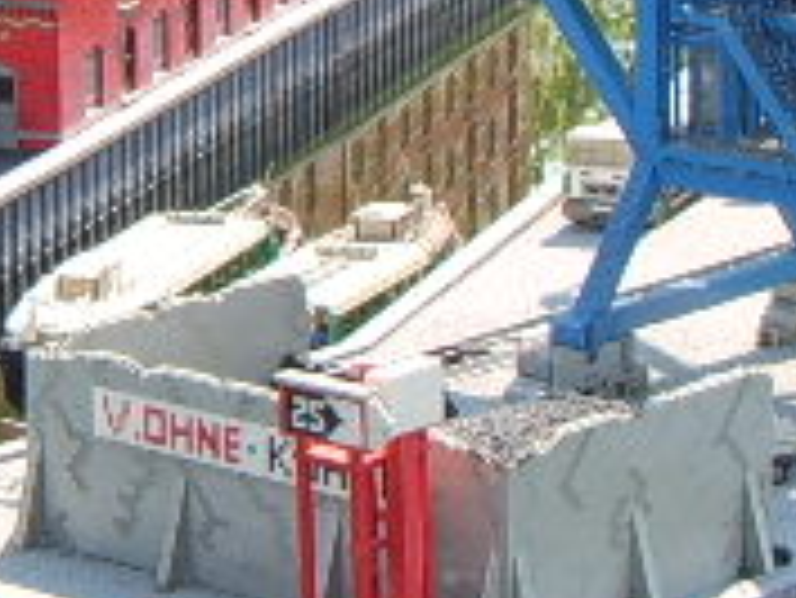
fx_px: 3820
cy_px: -54
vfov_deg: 8.9
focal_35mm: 166
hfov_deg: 11.9
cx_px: 616
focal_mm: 11.93
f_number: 4.9
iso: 50
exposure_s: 1/114
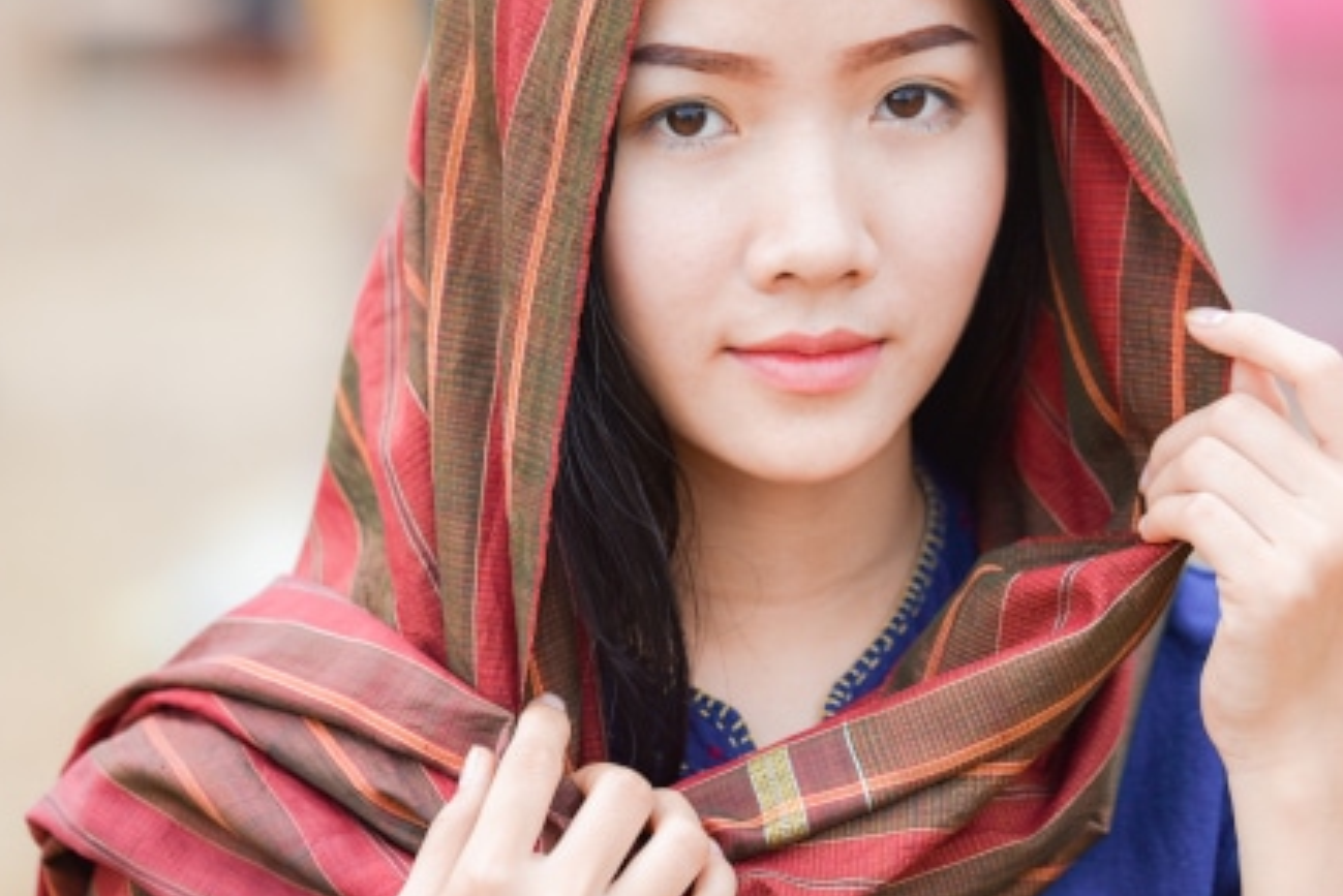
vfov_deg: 5.4
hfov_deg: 8.1
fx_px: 9516
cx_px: 779
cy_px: 423
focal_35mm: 255
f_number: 2.8
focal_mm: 130
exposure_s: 1/200
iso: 250
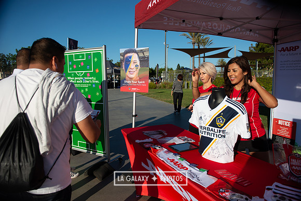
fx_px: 201
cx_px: 150
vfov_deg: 53.2
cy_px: 100
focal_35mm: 24
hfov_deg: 73.7
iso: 200
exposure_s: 1/3200
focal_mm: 24
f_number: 4
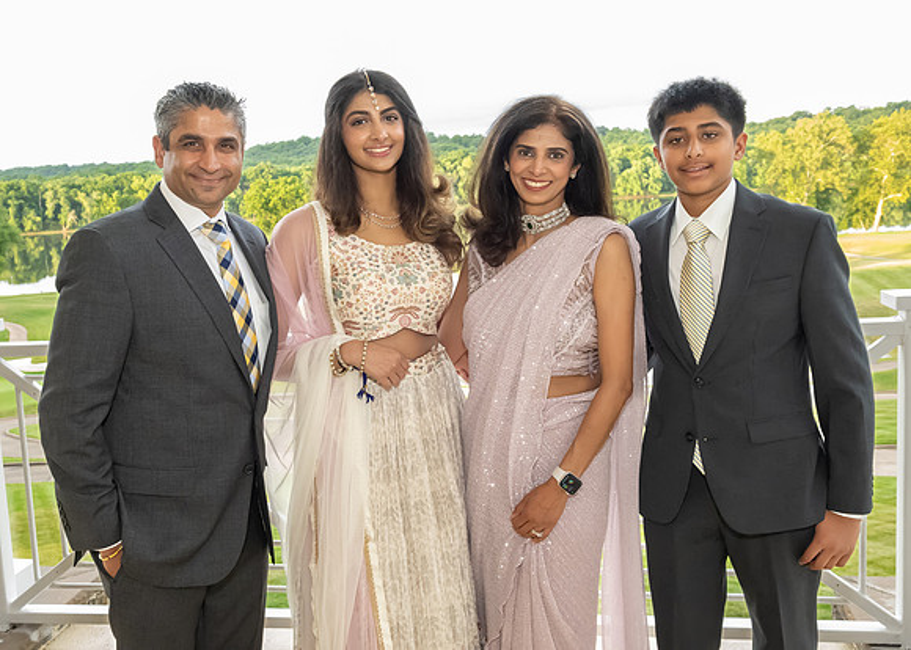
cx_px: 425
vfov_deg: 36.9
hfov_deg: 50.1
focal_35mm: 38
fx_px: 974
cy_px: 307
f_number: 7.1
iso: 5000
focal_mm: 23
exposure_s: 1/250
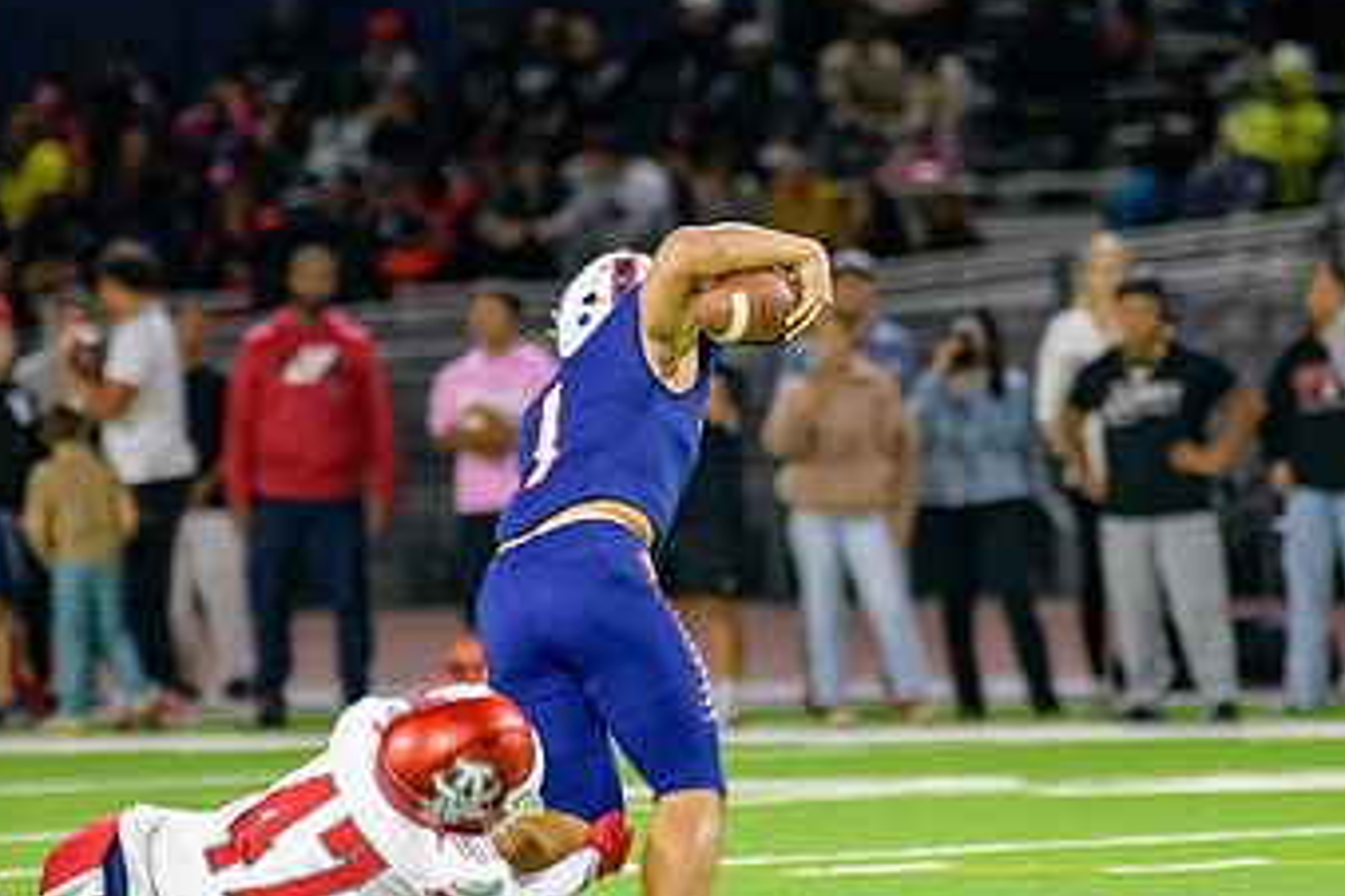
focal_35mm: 503
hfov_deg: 4.1
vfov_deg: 2.7
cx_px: 742
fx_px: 18791
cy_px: 604
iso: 2000
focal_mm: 200
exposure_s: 1/320
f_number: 2.8
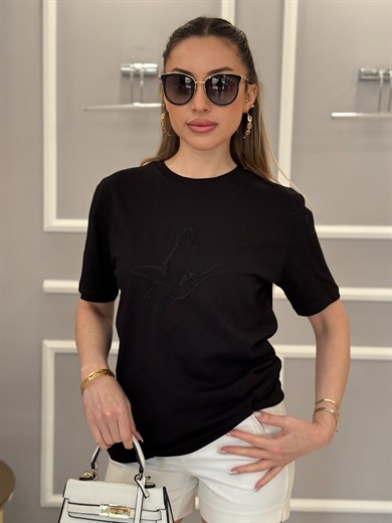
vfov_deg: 39.7
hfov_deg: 30.3
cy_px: 262
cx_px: 196
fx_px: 725
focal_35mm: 48
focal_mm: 6.76
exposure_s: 1/201
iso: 200
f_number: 1.78
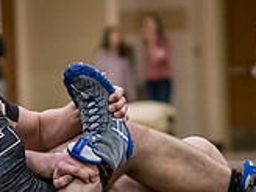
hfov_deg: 6.2
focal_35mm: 318
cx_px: -56
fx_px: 2352
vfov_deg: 4.7
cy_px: 172
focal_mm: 45
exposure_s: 1/1600
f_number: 1.2
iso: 2500
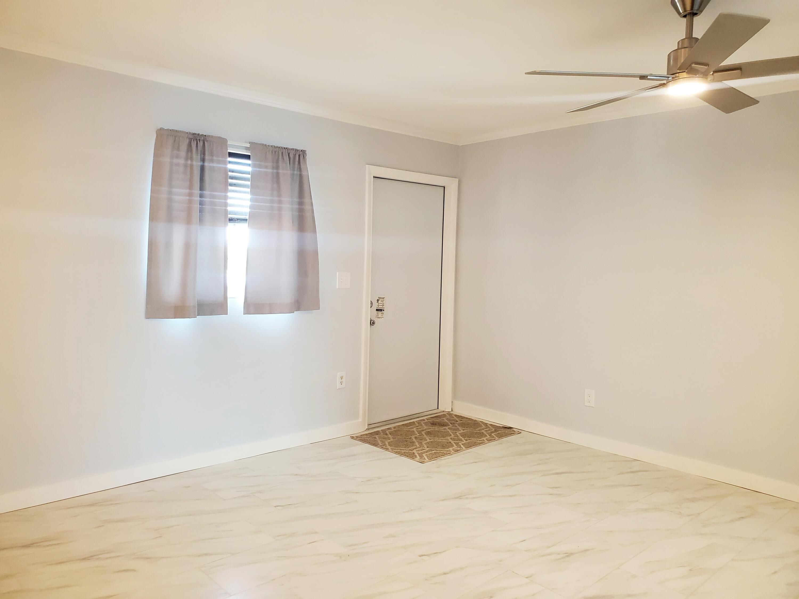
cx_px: 400
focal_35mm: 26
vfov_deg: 53.1
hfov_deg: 67.3
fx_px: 600
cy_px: 300
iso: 250
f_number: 2.4
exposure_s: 1/60.2
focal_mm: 4.3
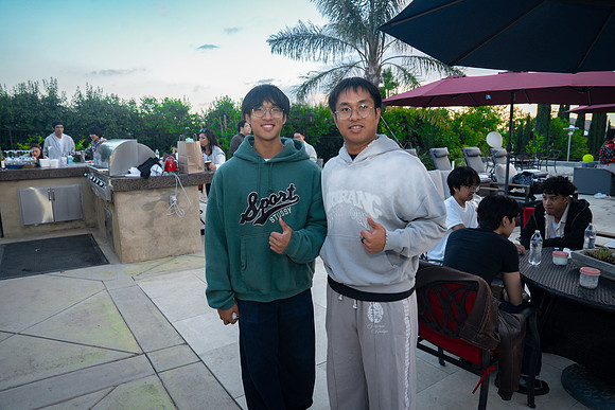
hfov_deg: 73.7
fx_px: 410
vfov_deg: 53.2
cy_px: 205
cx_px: 308
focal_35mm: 24
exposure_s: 1/160
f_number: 5
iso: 640
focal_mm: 24
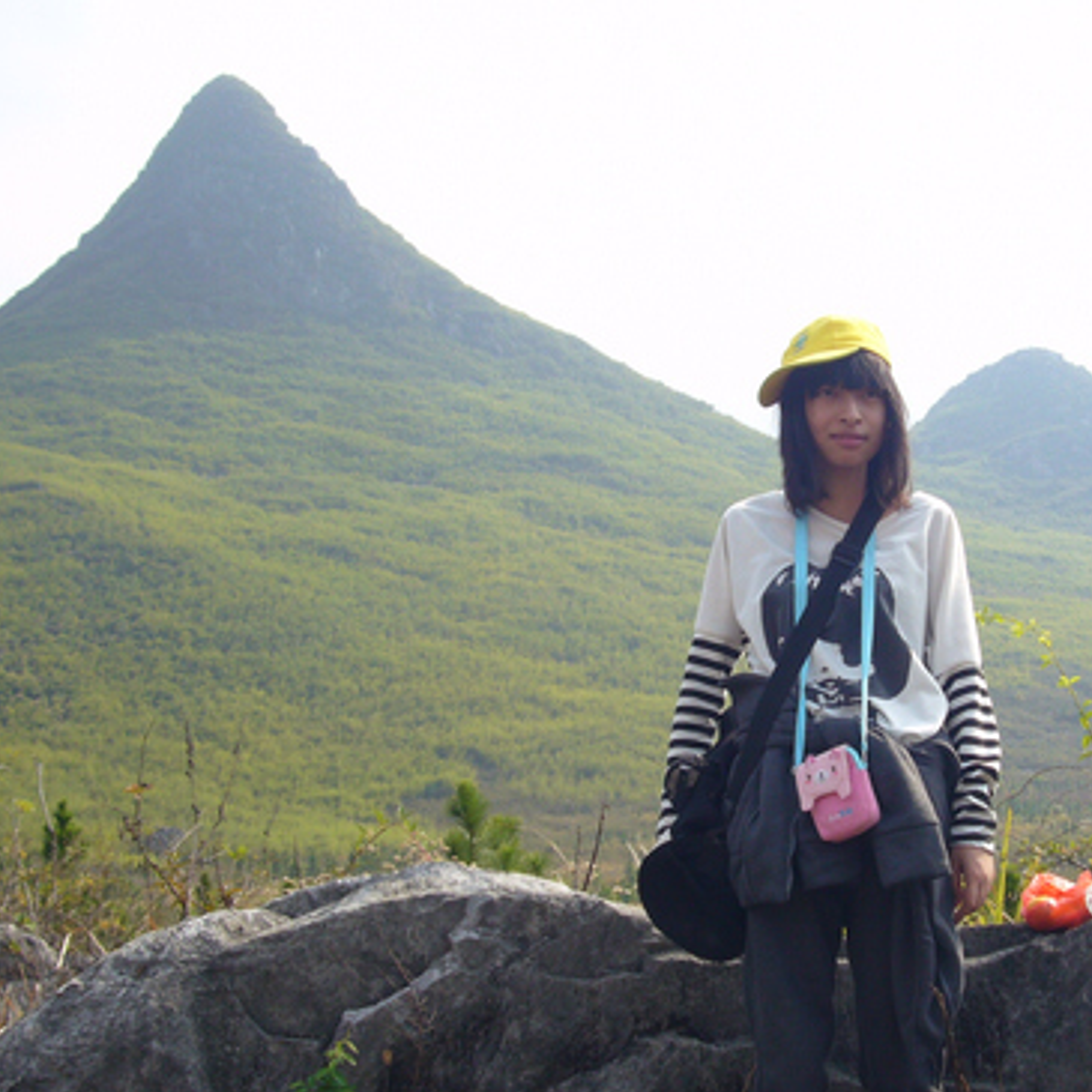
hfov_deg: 28.7
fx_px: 2106
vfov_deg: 29.0
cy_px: 621
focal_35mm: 59
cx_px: 793
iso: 80
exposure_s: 1/200
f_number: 7.1
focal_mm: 6.9
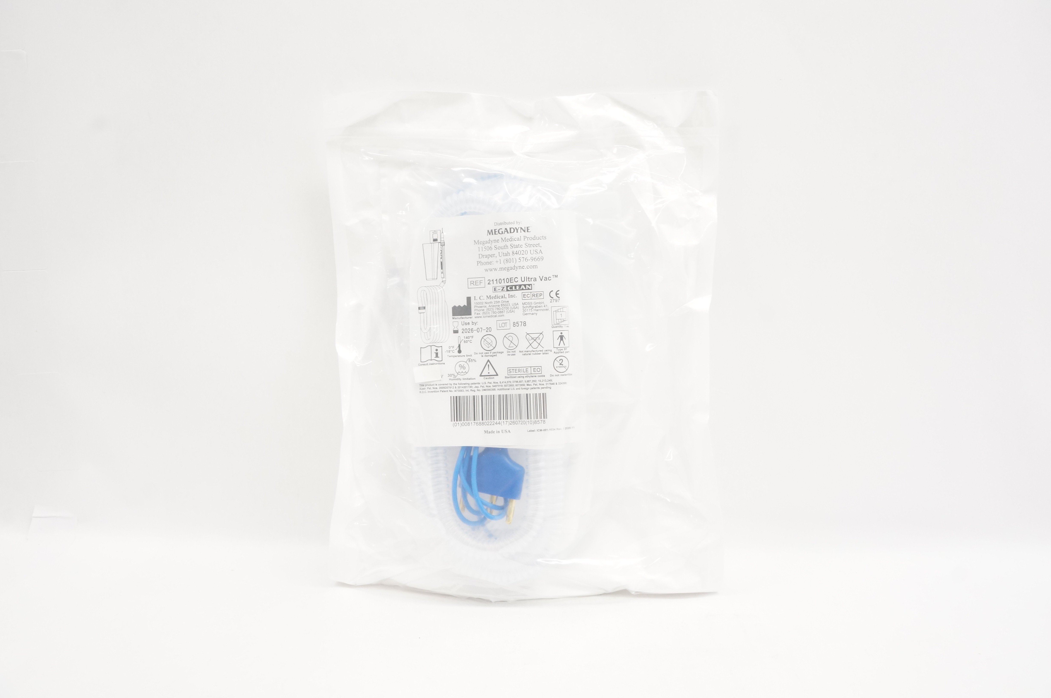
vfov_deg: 47.8
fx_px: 787
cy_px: 349
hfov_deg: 67.4
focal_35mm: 27
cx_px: 526
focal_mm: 18
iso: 800
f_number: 10
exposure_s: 1/30
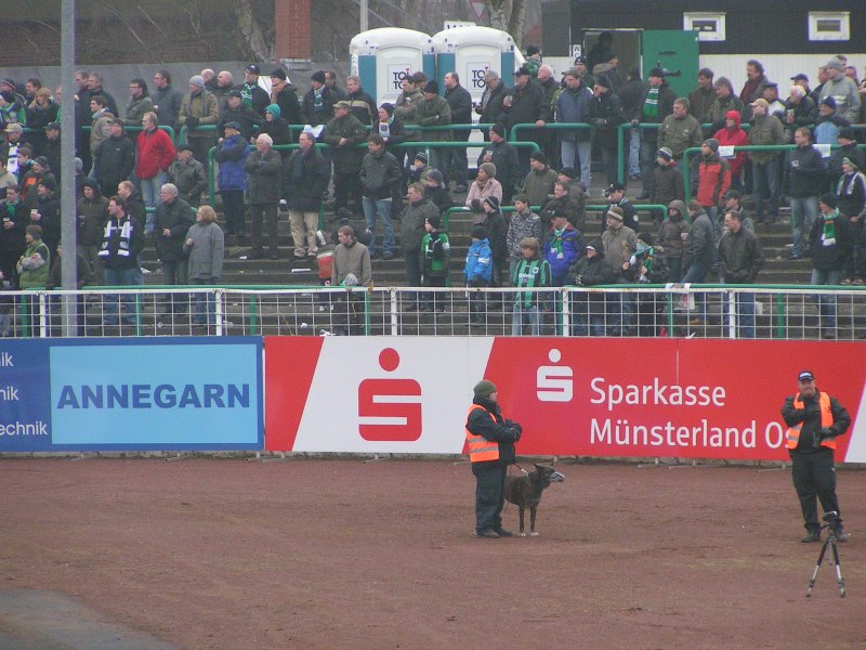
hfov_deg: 7.6
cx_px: 433
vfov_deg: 5.7
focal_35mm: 259
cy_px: 325
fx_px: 6479
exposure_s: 1/320
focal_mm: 39.6
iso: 160
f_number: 3.5
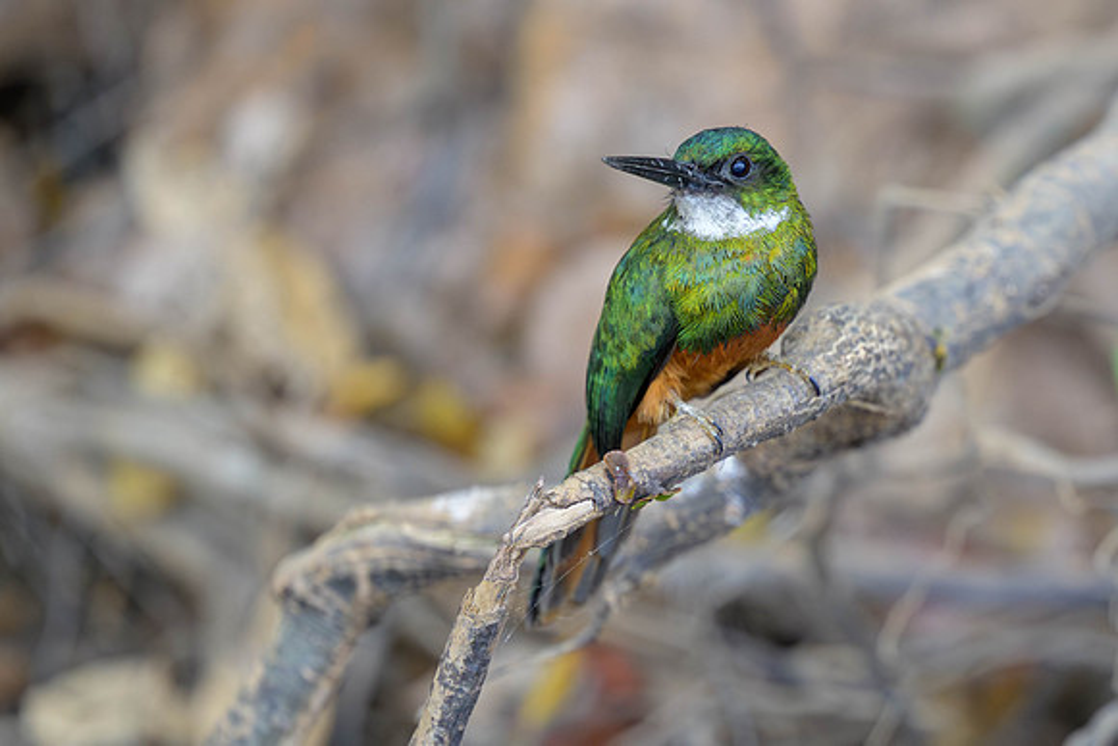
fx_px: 35143
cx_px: 1054
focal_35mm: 1131
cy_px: 392
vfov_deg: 1.2
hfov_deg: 1.8
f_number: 2.8
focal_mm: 400
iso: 900
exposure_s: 1/1000
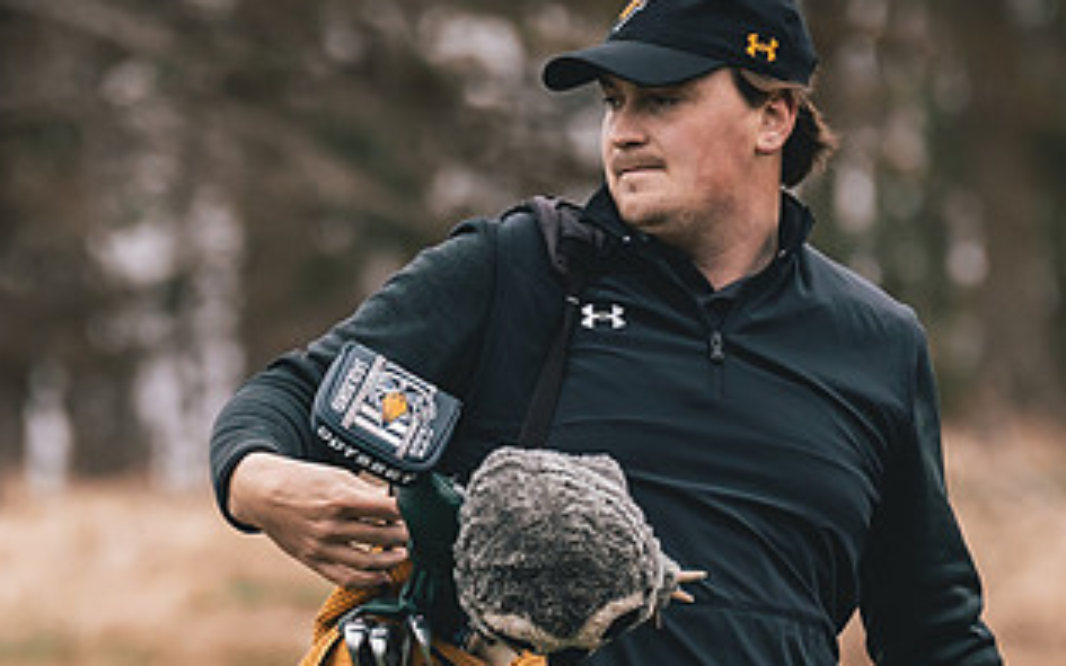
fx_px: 13599
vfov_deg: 2.8
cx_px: 446
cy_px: 546
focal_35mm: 468
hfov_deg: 4.5
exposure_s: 1/3200
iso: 640
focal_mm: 126
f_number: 2.8
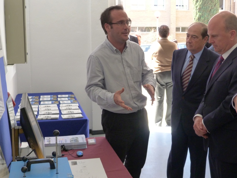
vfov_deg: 30.8
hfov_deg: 40.3
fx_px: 322
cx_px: 137
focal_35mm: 47
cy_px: 76
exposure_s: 1/60
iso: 200
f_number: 3
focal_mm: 6.2
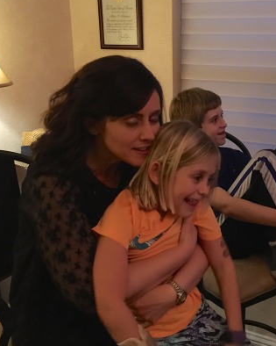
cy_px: 170
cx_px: 201
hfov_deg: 32.2
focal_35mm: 46
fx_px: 470
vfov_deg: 40.3
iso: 160
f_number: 2.2
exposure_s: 1/4
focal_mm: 4.15
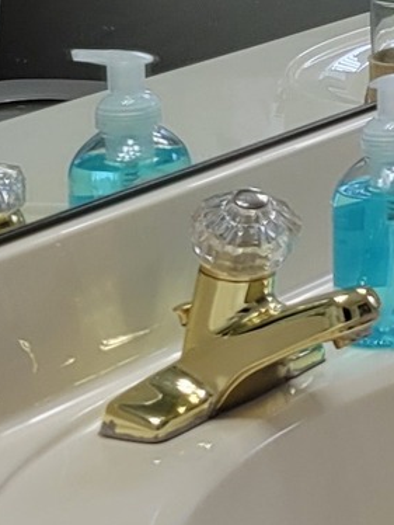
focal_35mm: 160
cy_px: -303
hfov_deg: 8.4
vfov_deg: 11.7
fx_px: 2425
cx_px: 980
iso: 40
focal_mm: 5.4
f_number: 1.8
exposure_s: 1/120
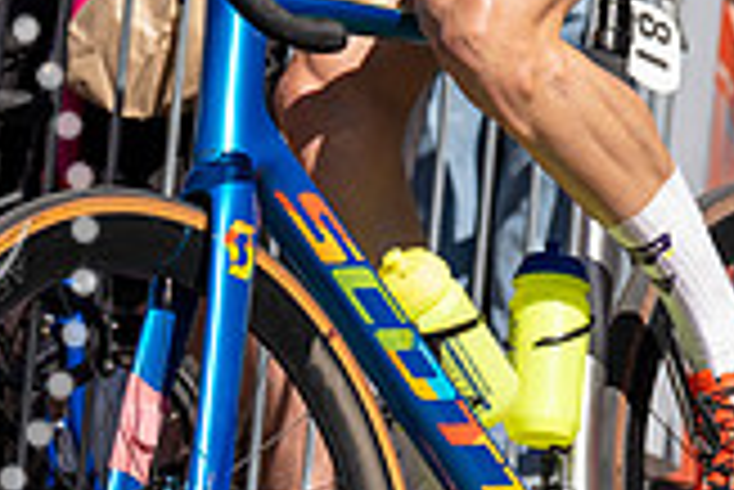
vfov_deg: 4.2
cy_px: -267
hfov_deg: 6.3
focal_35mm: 328
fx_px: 6693
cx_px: -37
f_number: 3.5
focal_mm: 70
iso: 100
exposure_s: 1/1000
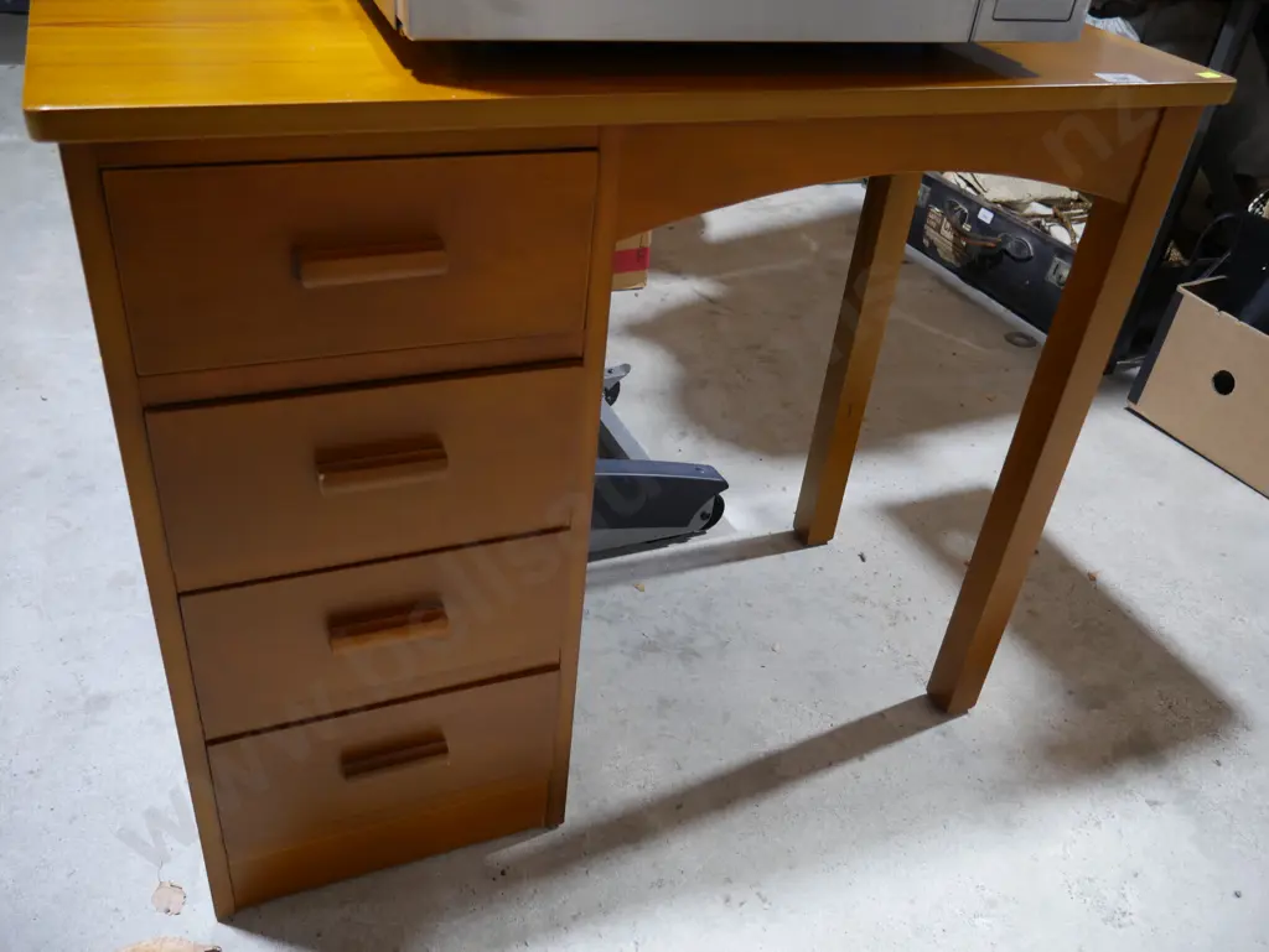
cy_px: 476
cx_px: 634
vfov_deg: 46.8
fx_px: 1100
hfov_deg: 59.9
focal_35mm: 30
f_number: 3.6
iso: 400
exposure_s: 1/60
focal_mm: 15
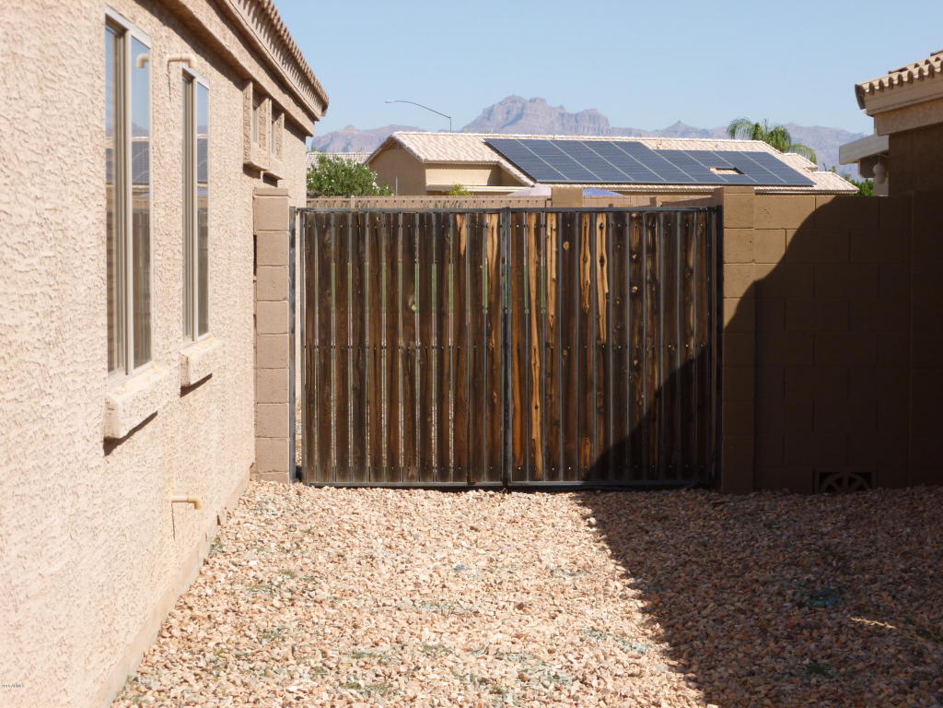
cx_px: 472
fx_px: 2179
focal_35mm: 80
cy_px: 354
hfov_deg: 24.4
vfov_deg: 18.4
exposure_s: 1/640
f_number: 4.5
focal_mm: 14.2
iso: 100
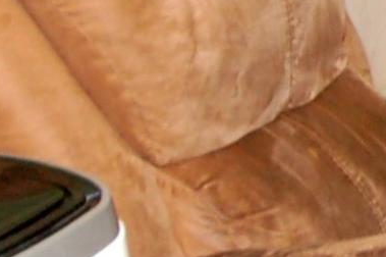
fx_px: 2035
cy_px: -36
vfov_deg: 7.2
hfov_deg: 8.9
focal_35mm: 190
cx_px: 1148
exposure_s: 1/60
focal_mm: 16
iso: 560
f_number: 5.3
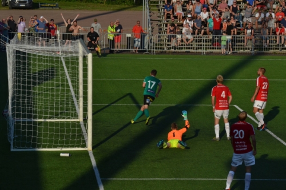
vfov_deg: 6.8
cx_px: 143
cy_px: 95
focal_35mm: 202
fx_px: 1608
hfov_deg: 10.2
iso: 800
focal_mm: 135
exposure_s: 1/1000
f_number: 16
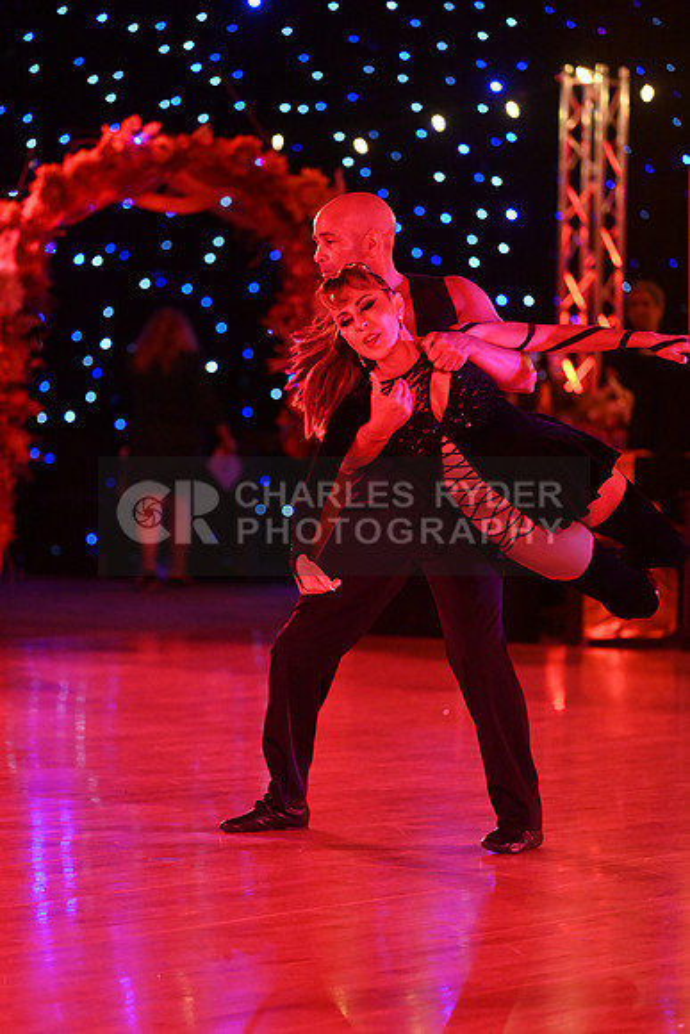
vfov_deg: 12.8
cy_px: 517
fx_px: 4597
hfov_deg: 8.6
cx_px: 345
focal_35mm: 160
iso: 6400
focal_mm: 160
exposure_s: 1/400
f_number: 4
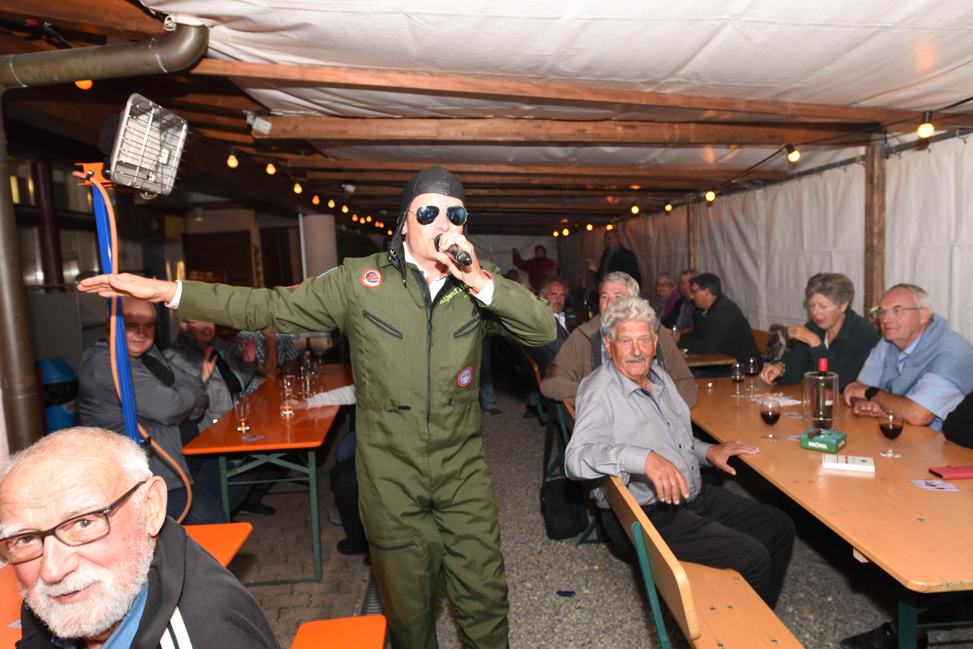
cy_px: 324
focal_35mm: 24
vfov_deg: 53.2
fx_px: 649
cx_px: 486
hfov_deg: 73.7
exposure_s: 1/60
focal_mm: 24
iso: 200
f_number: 5
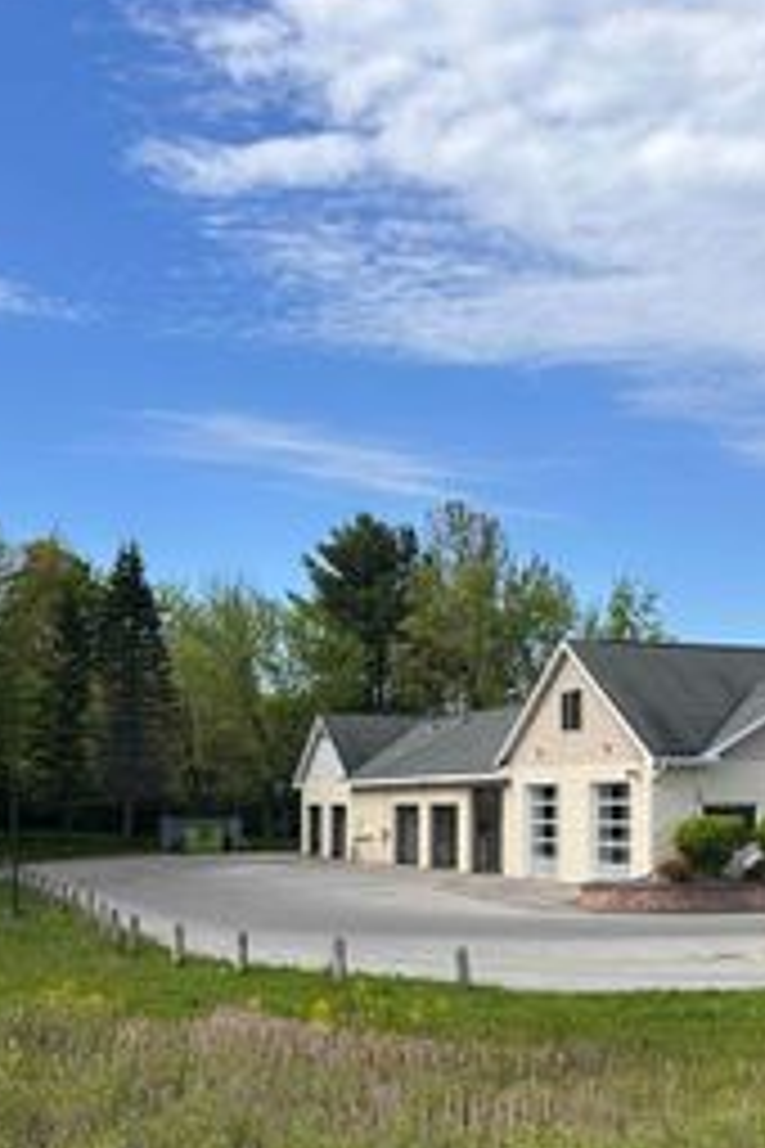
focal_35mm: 49
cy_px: 781
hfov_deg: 26.1
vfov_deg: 39.8
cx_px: 765
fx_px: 1562
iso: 80
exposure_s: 1/4348
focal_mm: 6.86
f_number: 1.78
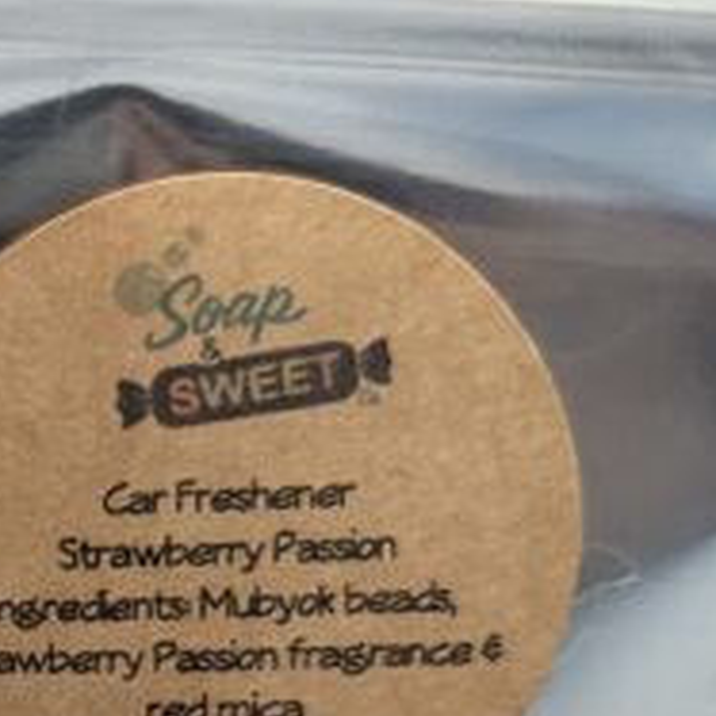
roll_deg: -1.8
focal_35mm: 116
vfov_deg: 14.6
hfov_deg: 13.3
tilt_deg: -21.1
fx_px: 2715
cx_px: -643
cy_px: 854
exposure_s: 1/120
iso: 64
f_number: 1.78
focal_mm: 6.86
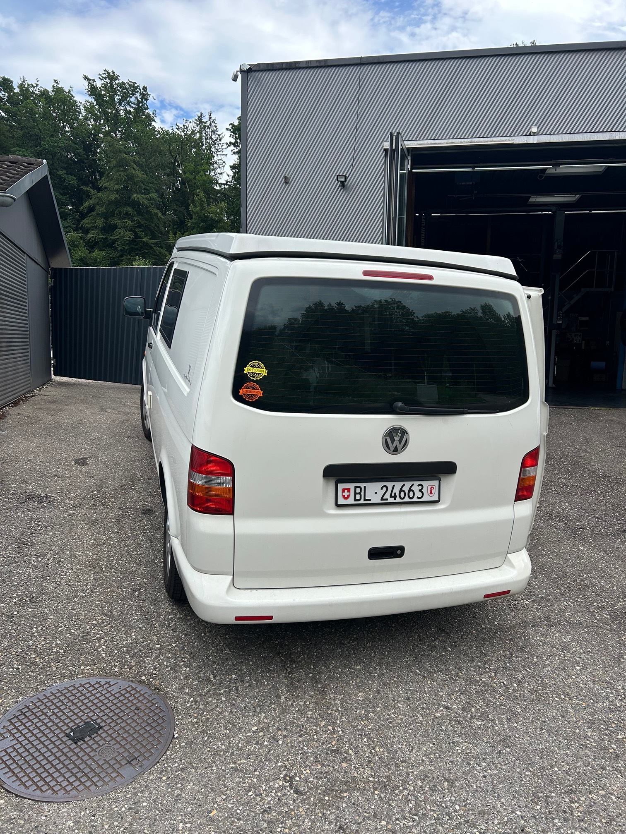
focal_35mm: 26
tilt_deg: -5.6
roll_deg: +0.0
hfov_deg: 53.1
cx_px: 313
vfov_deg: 67.3
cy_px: 417
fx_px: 627
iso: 50
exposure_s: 1/1972
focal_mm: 5.7
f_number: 1.5
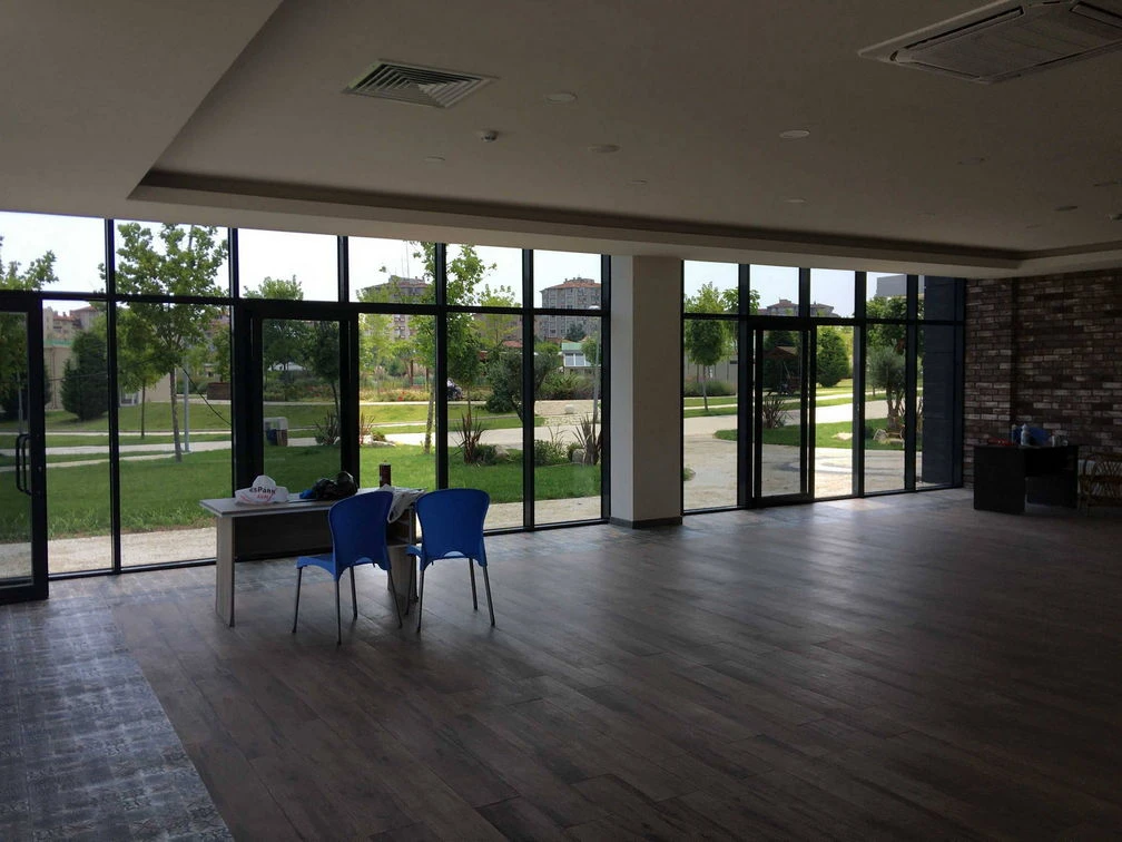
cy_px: 421
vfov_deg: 48.2
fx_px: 940
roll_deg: -0.9
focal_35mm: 29
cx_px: 561
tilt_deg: -1.1
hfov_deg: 61.7
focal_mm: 4.15
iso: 25
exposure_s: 1/356
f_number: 2.2
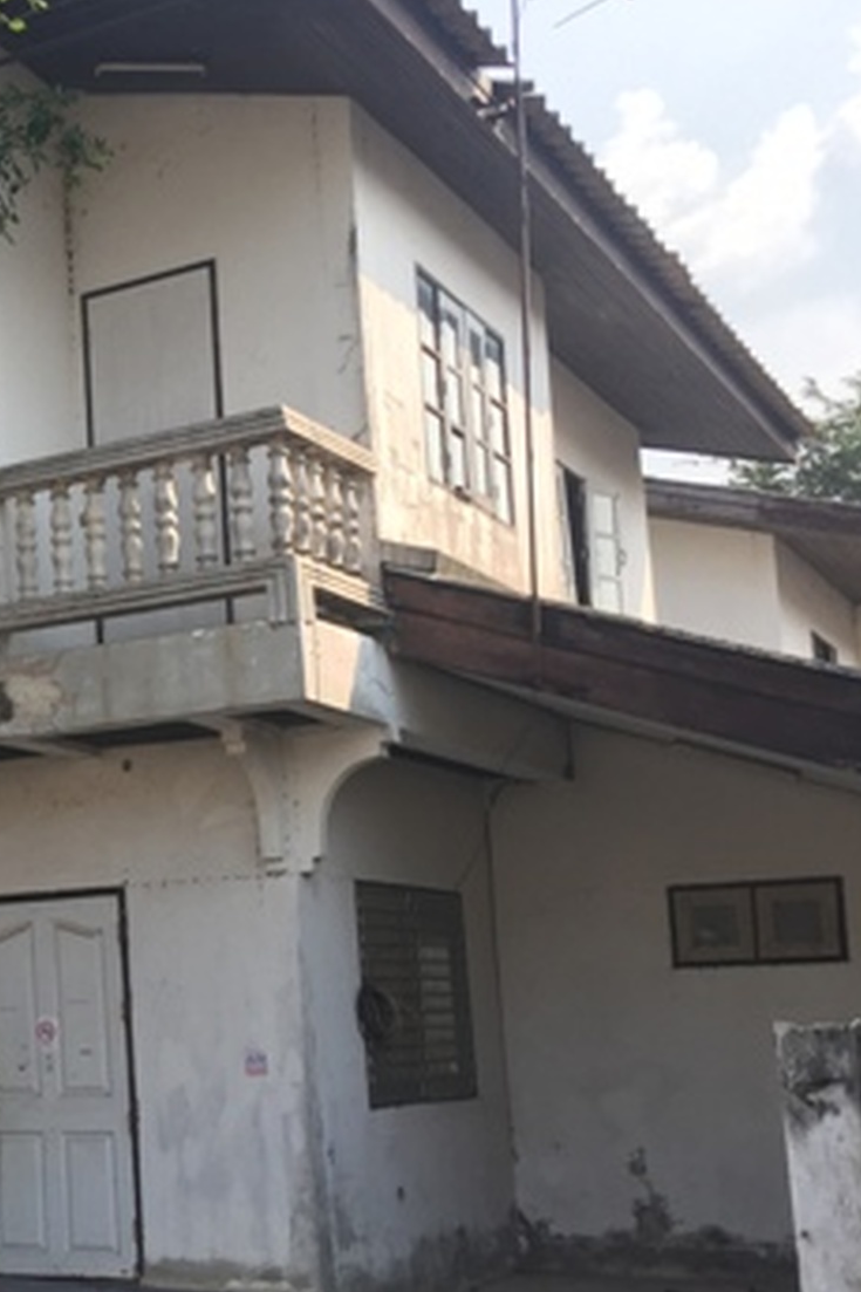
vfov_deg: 35.5
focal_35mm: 56
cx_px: -205
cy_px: 767
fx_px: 2009
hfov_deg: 22.1
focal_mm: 4.15
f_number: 2.2
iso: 32
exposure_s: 1/824
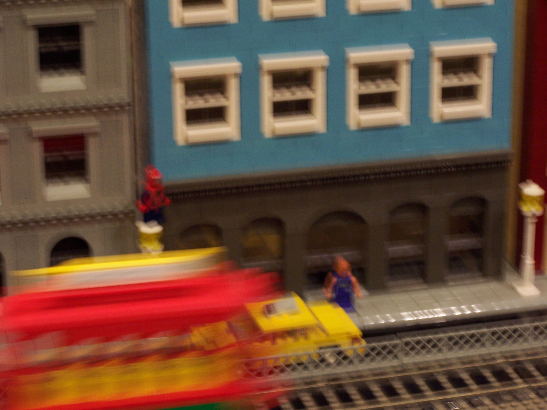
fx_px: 1849
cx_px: 274
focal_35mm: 117
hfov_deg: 16.8
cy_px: 205
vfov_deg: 12.7
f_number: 3.2
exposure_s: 1/8
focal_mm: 19.4
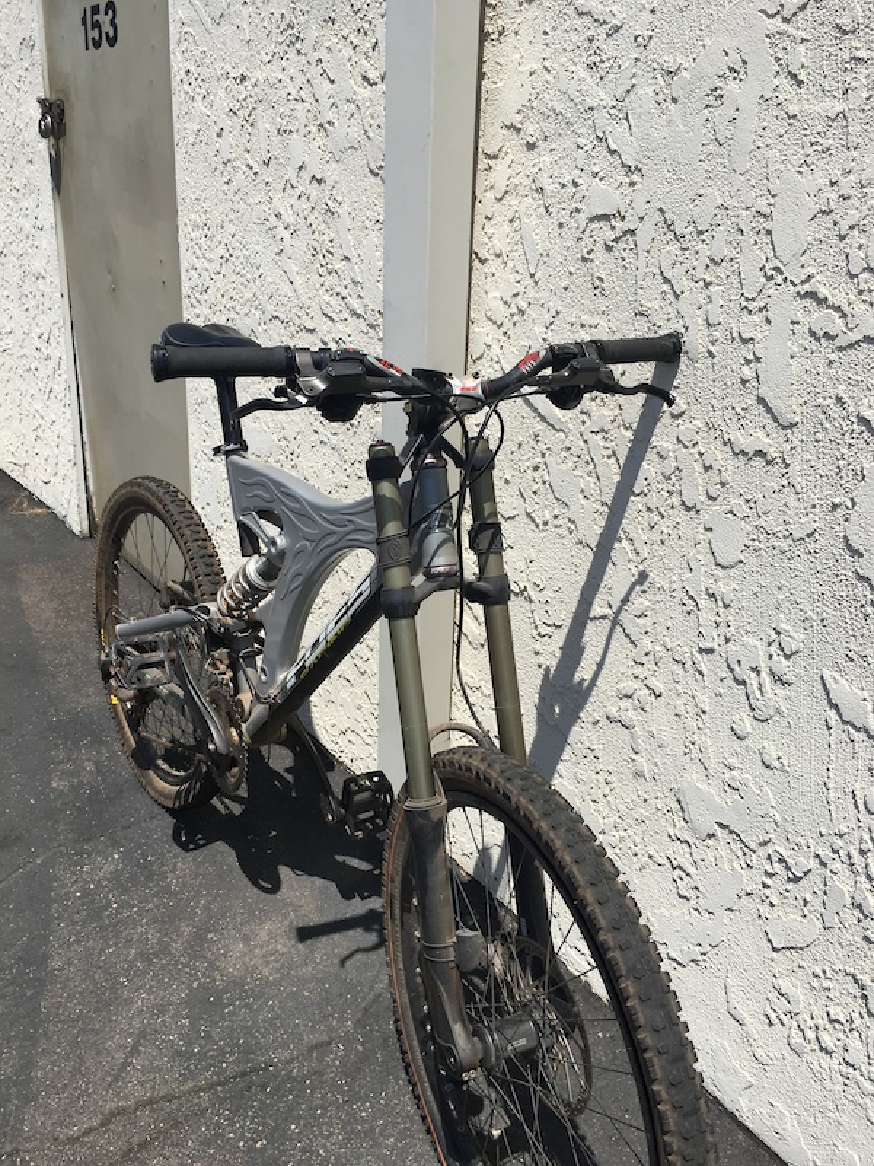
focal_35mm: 29
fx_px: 976
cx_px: 437
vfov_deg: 61.7
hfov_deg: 48.2
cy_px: 583
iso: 25
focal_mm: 4.15
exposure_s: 1/2262
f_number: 2.2
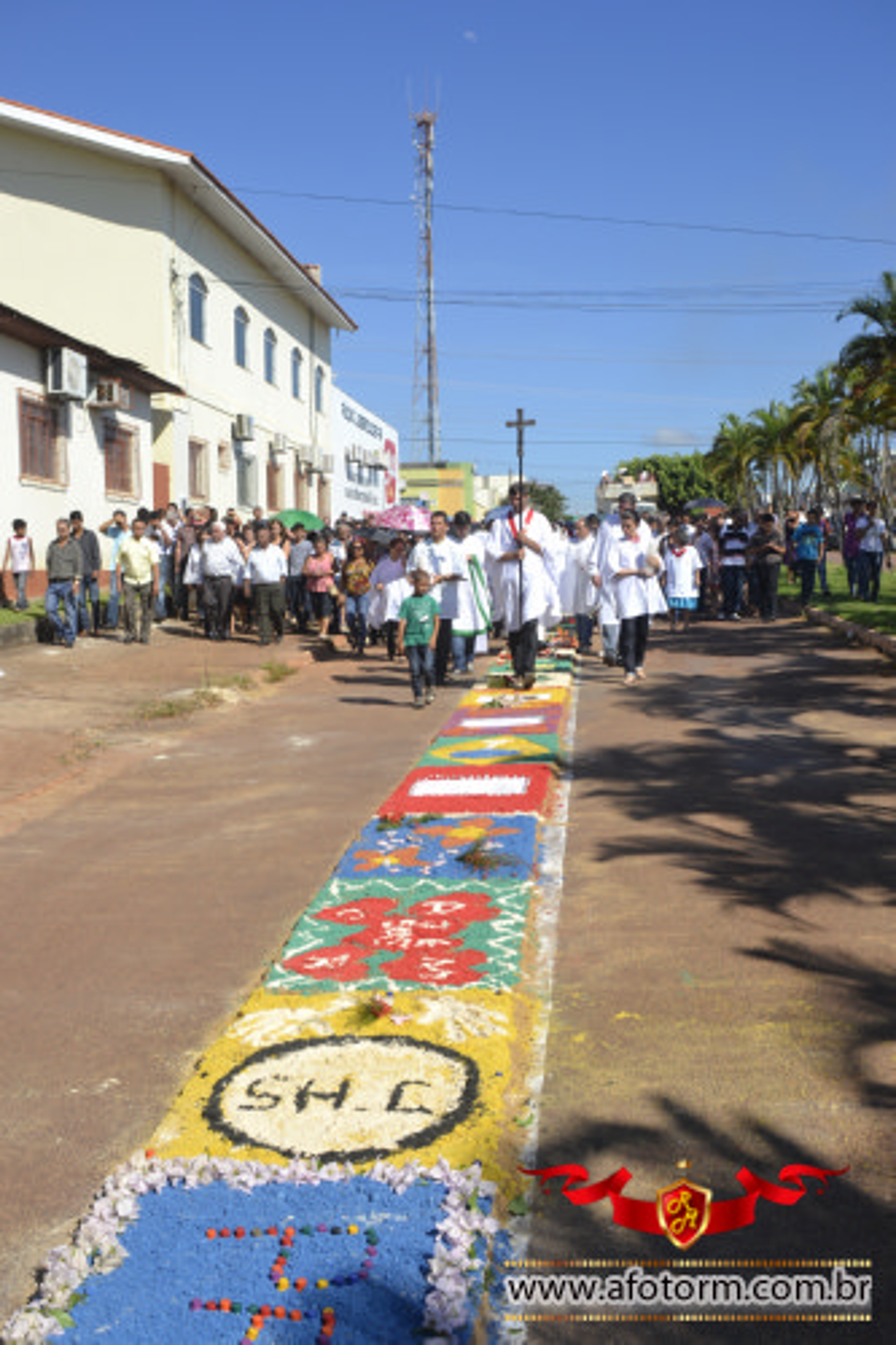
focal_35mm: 36
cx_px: 448
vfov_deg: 53.1
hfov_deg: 36.8
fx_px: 1345
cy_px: 672
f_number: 9
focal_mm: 24
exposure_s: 1/320
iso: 100
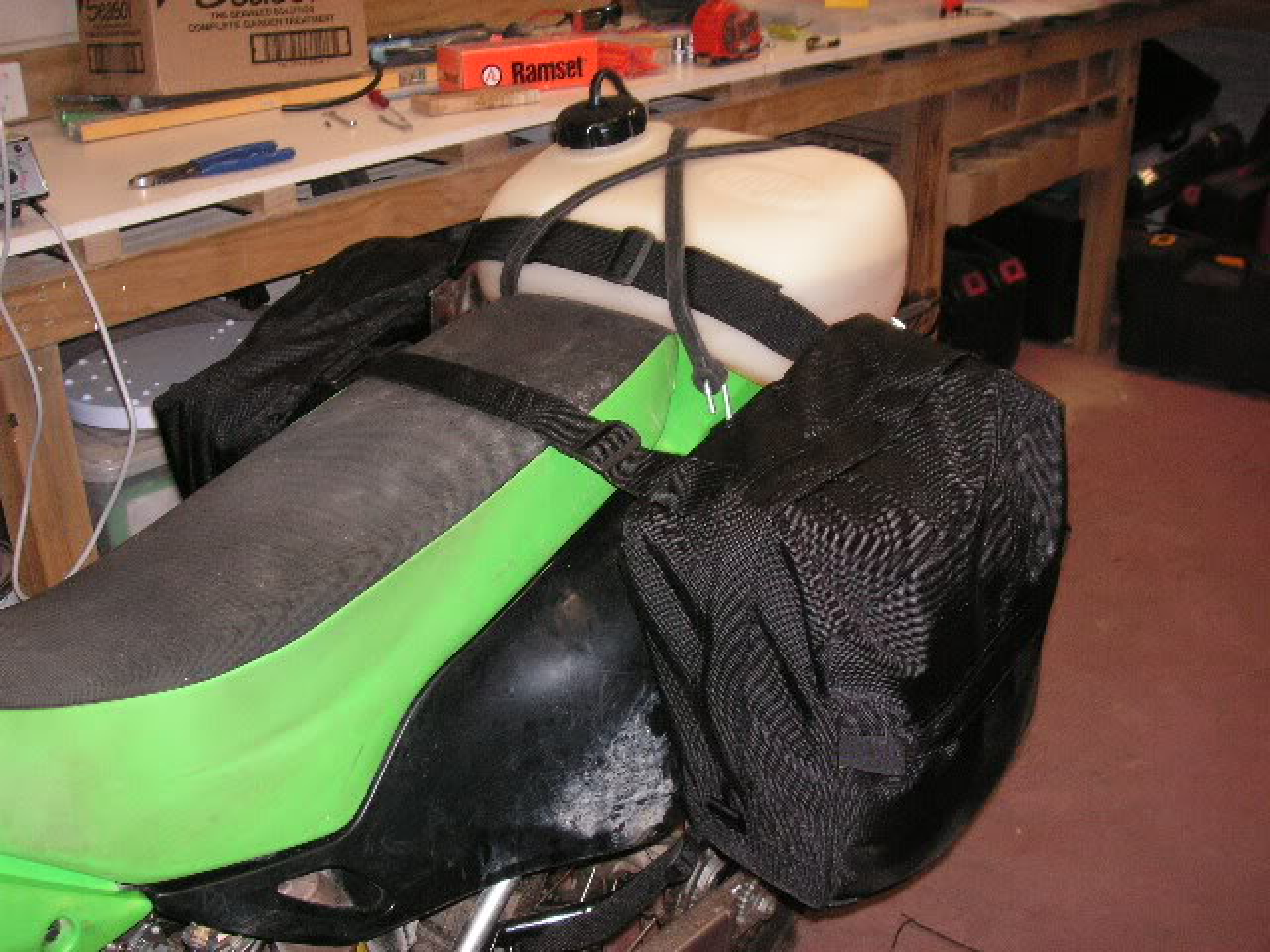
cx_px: 635
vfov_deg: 37.7
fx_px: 1394
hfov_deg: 49.0
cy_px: 476
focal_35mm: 38
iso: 160
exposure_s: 1/45
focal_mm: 6.3
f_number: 3.3
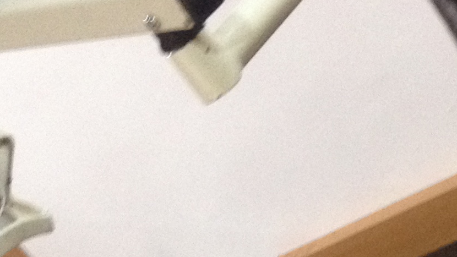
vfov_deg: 7.7
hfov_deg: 13.8
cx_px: 587
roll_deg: +34.7
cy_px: 516
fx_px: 1818
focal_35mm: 150
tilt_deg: -30.1
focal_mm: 4.28
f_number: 2.4
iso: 200
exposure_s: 1/20
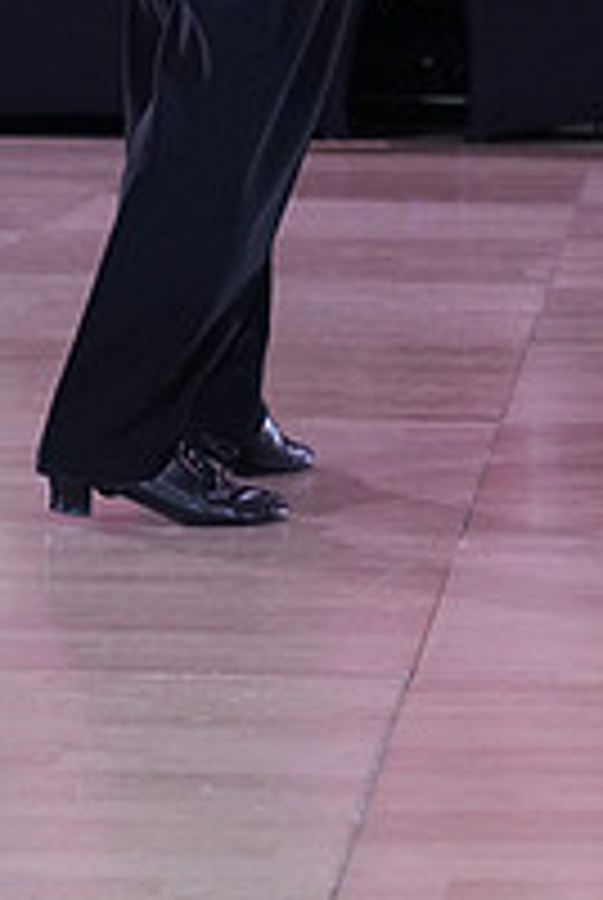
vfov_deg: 10.3
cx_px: 362
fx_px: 4857
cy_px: -369
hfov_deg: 7.1
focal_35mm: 194
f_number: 5
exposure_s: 1/250
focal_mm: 67
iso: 2500
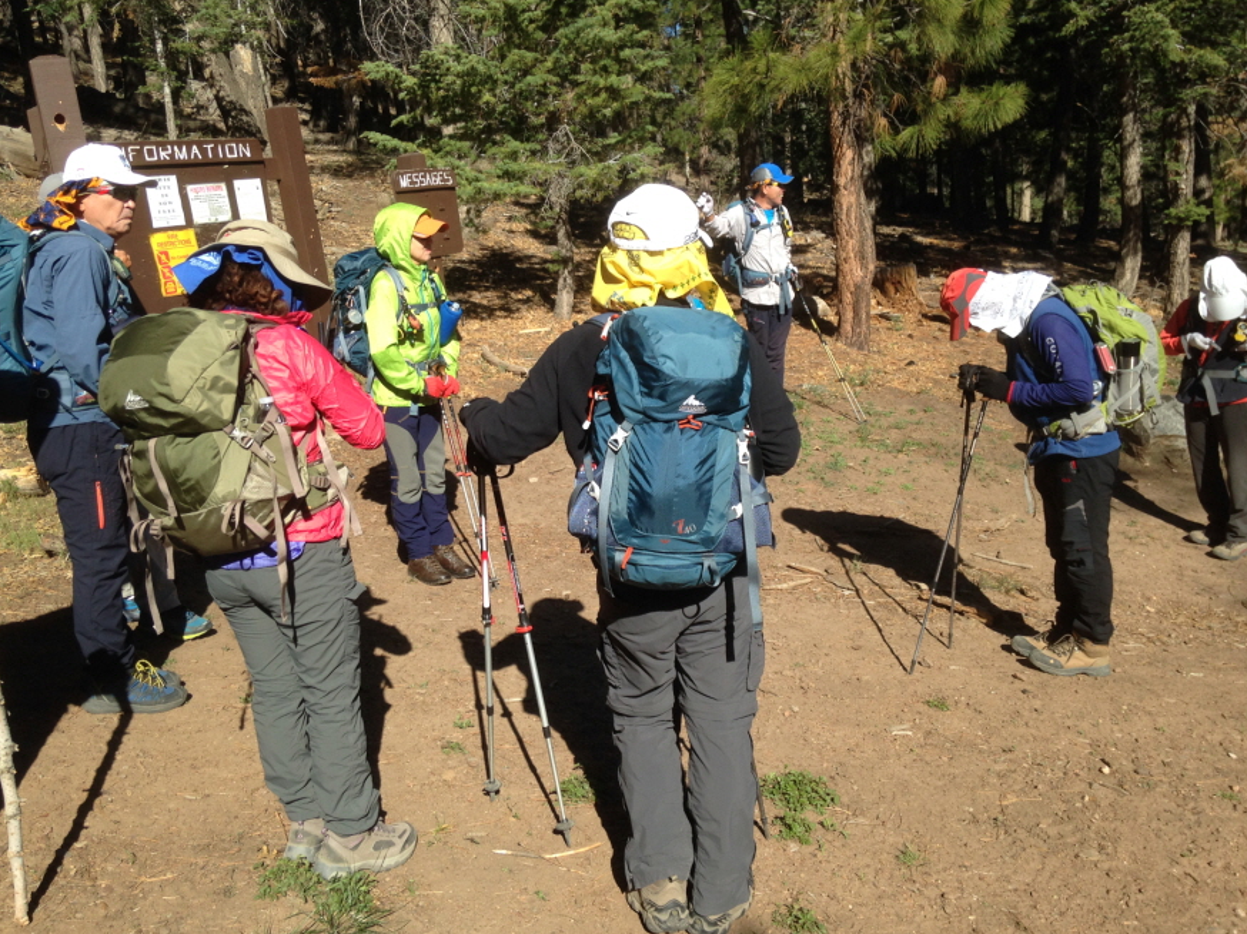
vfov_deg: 41.8
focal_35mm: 34
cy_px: 460
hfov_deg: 54.0
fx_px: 1224
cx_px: 619
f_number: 2.4
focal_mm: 4.12
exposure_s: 1/1106
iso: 50
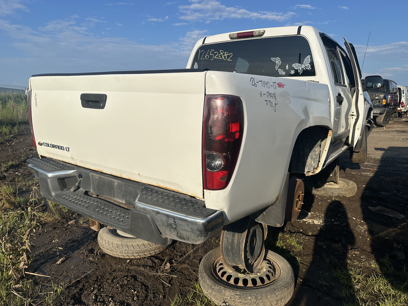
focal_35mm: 24
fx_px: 283
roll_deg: +0.7
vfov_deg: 56.8
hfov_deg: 71.6
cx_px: 204
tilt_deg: -8.5
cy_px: 153
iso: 80
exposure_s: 1/7576
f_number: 1.78
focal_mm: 6.86
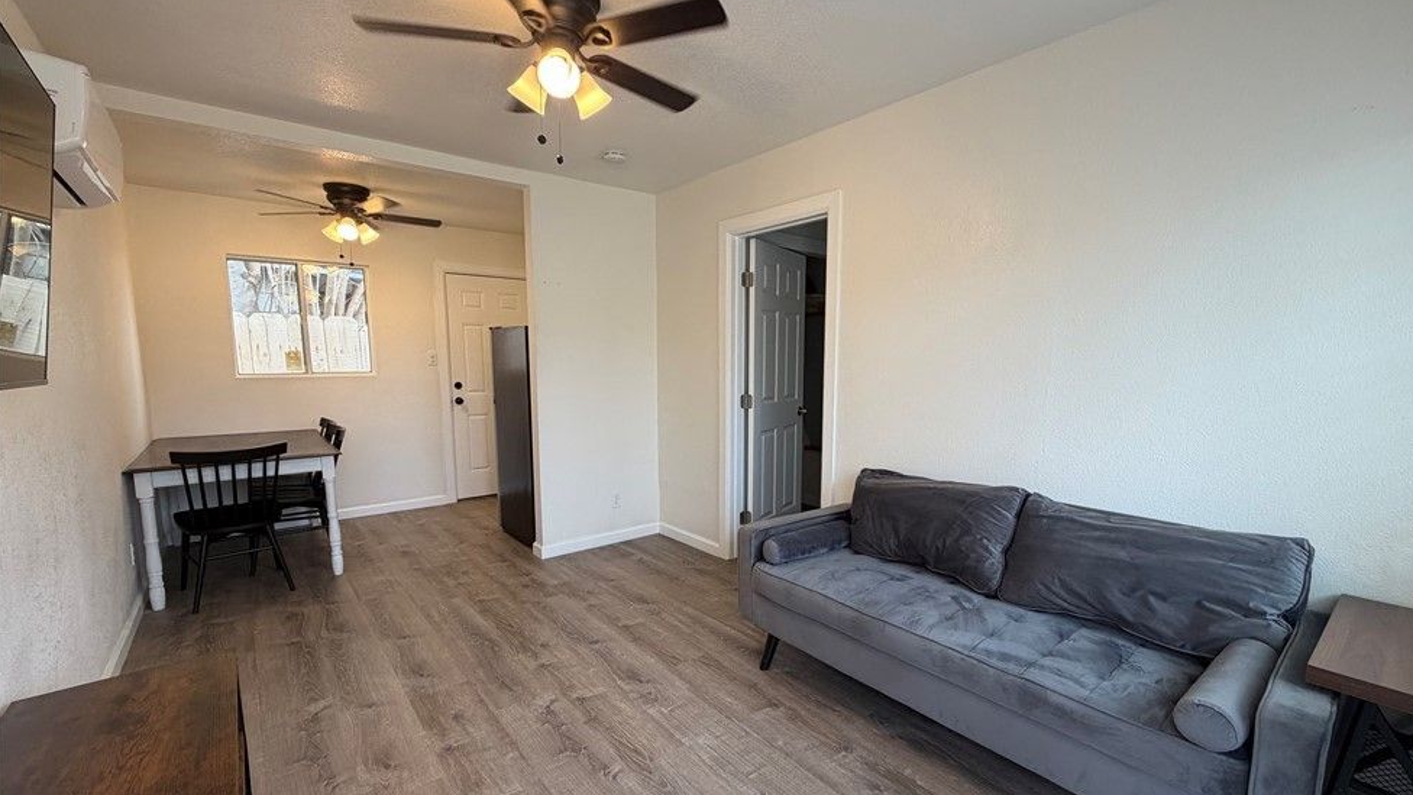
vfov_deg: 67.0
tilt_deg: -7.0
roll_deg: -0.3
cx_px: 738
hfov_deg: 99.3
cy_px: 427
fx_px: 599
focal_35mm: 16
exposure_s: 1/121
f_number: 2.2
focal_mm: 2.22
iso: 160
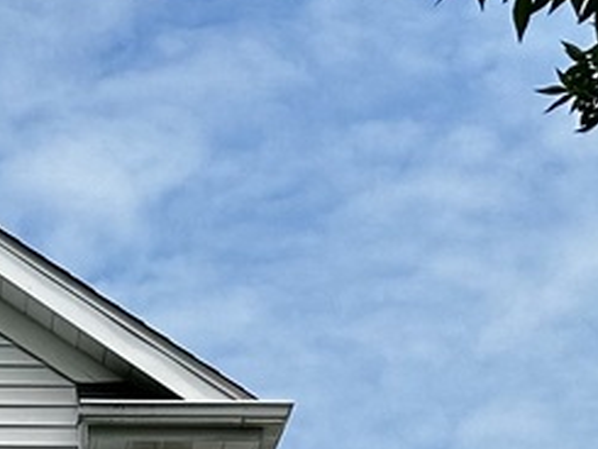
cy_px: 1086
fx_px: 2437
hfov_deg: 13.6
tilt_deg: +6.7
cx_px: -124
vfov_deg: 9.4
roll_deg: -1.9
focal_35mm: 141
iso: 80
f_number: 1.78
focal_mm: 6.86
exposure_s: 1/4545
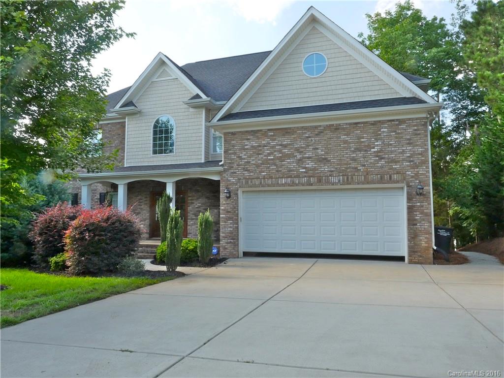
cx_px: 252
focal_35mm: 24
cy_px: 189
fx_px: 349
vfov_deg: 56.8
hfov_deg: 71.6
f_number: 16
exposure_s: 1/50
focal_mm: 12
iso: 400
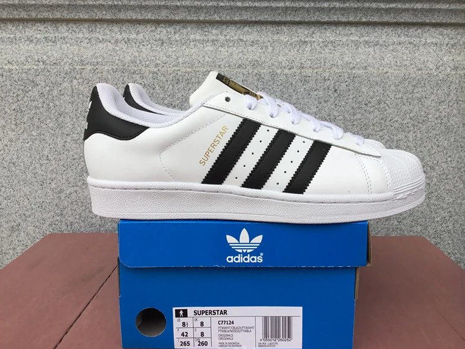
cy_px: 173
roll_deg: -0.4
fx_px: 430
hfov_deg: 56.8
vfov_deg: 44.2
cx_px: 237
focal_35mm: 32
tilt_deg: -10.3
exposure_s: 1/317
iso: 25
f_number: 2.4
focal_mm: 3.3
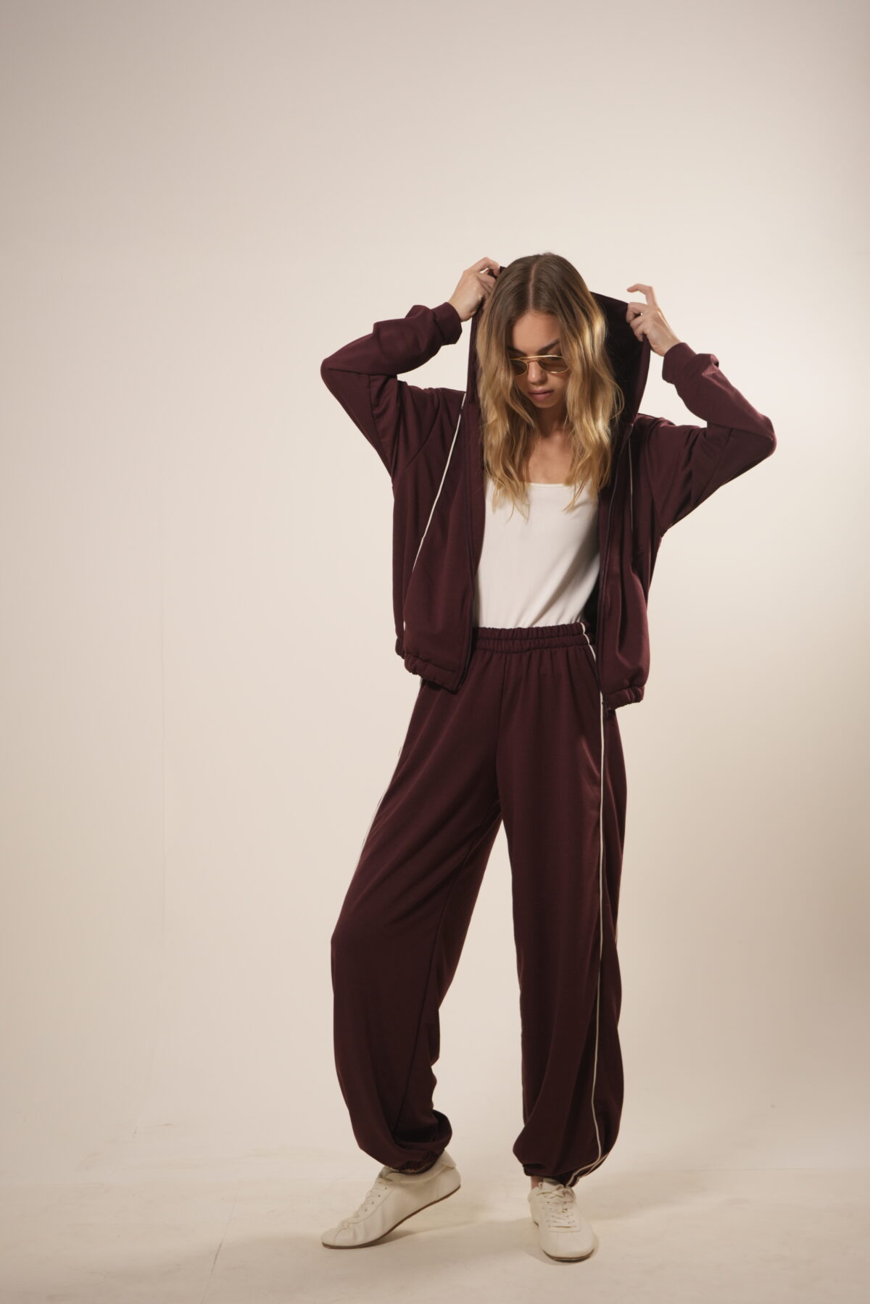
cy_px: 652
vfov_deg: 39.6
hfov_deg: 27.0
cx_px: 435
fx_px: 1812
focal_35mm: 50
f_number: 3.2
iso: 640
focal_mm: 50
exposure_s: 1/125
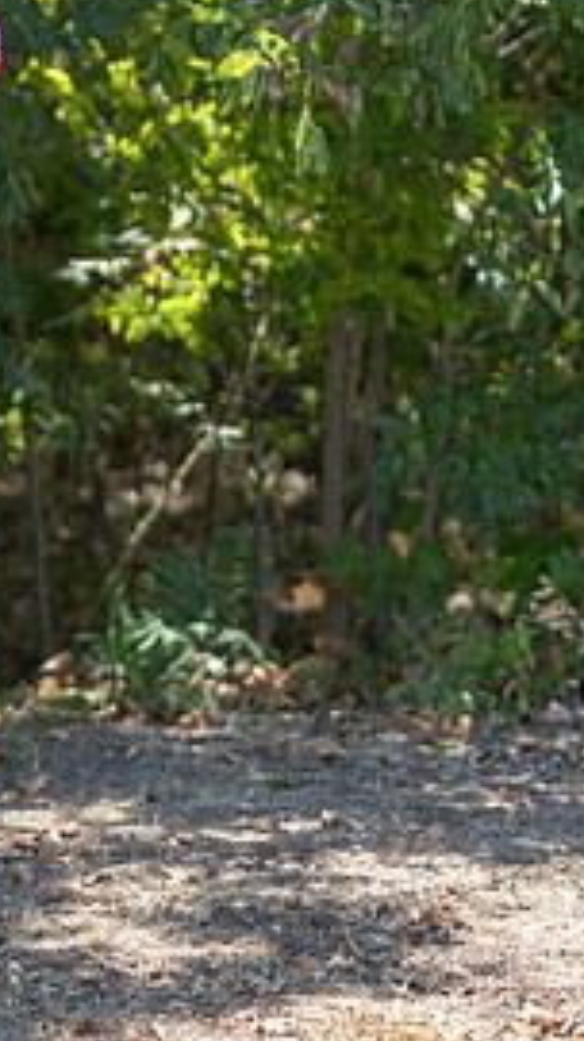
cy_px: 378
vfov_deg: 13.7
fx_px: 4332
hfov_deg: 7.5
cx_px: -353
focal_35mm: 157
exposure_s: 1/320
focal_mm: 70
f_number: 2.8
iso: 125
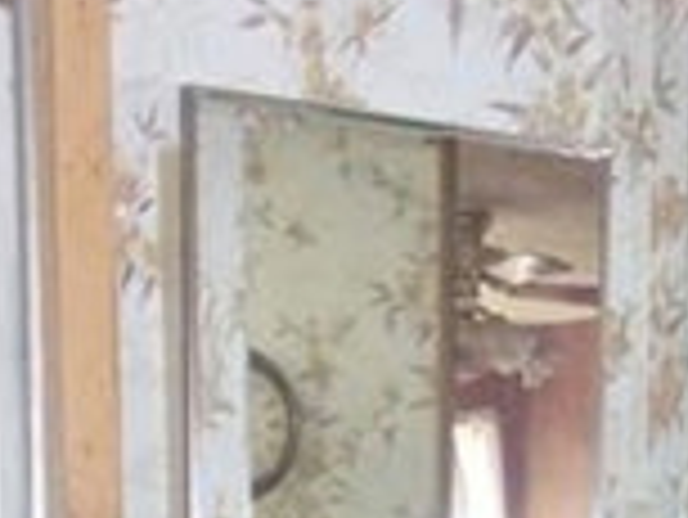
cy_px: 1045
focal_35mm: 113
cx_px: 445
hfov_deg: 17.4
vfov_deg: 11.7
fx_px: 2248
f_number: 3
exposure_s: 1/34
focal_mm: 4.9
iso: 200
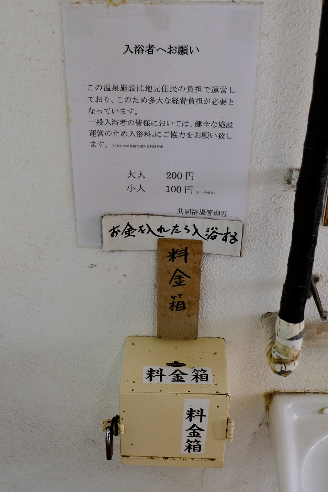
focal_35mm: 42
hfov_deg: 31.9
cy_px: 246
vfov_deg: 46.4
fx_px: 574
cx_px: 164
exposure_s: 1/58
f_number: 4.5
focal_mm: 28.2
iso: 800
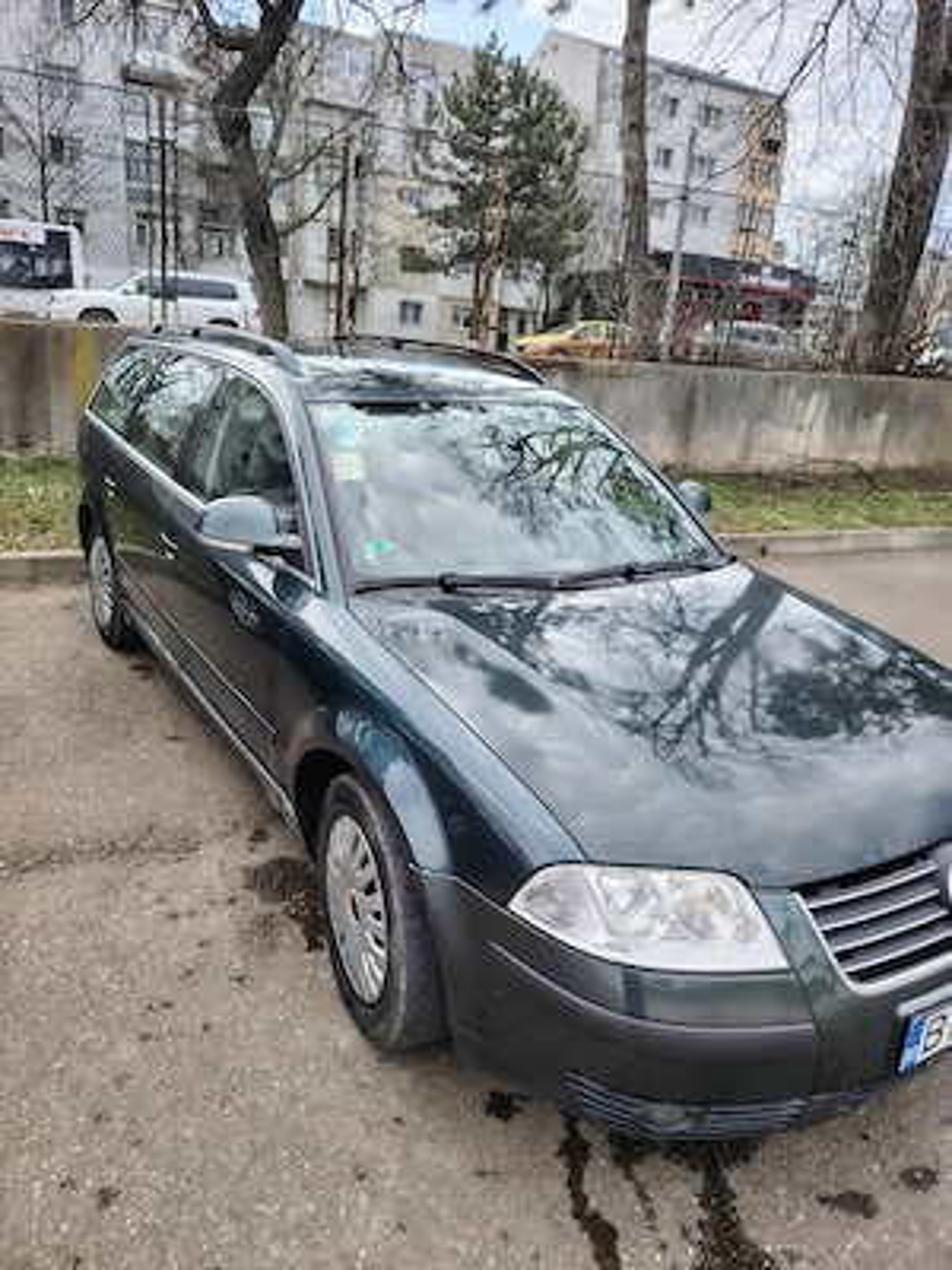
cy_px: 635
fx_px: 880
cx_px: 476
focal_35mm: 24
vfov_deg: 71.6
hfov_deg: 56.8
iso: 100
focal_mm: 5.25
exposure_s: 1/455
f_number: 1.75
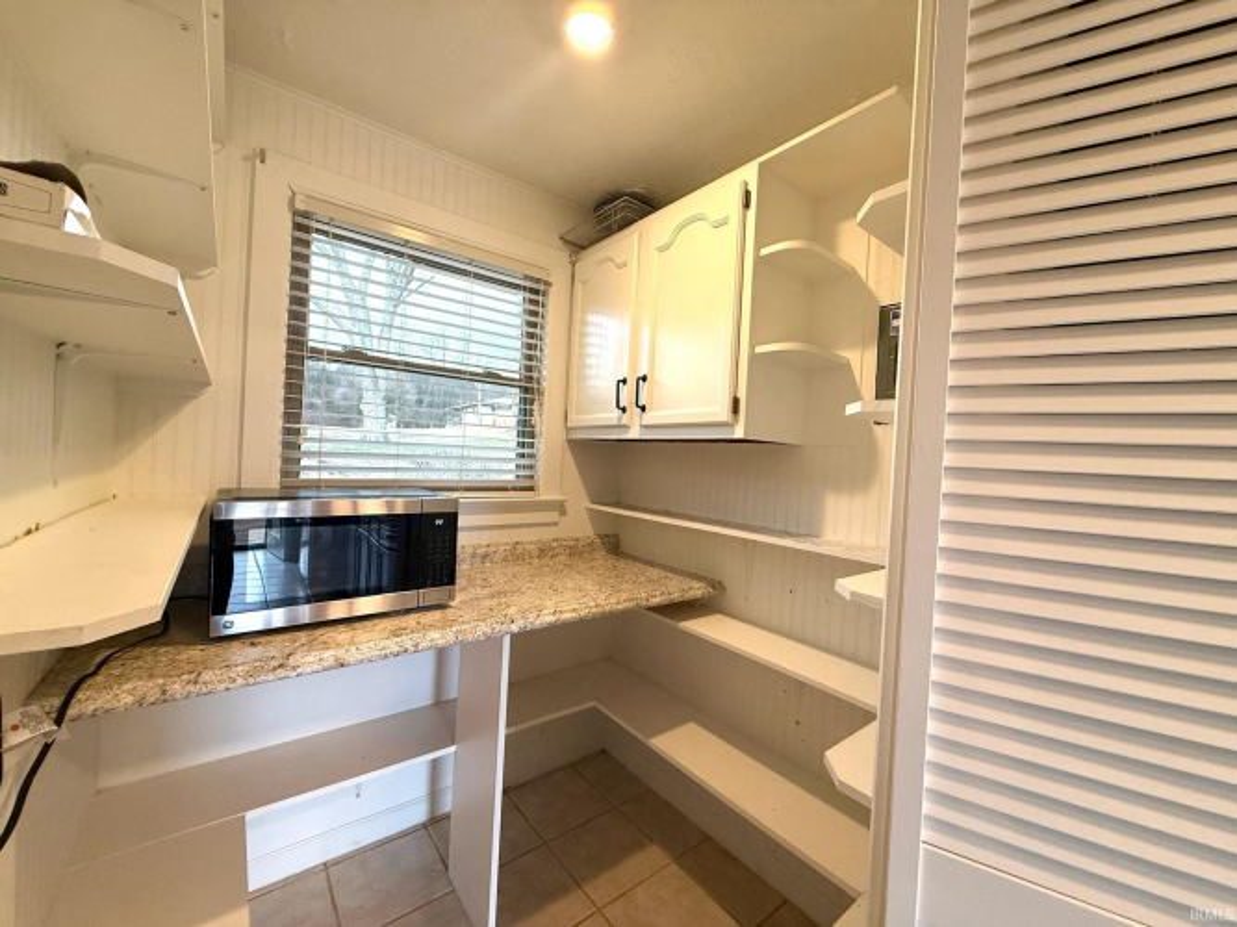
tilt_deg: -0.8
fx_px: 500
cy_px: 464
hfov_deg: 102.1
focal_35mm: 14
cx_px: 618
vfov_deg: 85.7
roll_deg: -2.5
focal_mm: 2.22
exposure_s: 1/120
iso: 250
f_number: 2.2
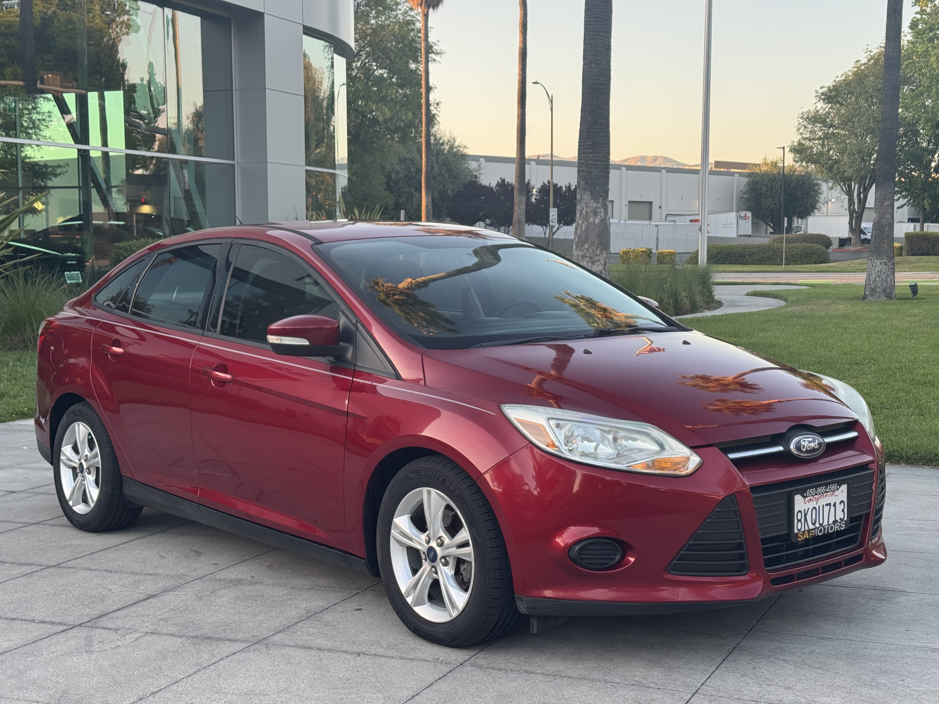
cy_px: 352
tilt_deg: -5.7
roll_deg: +0.5
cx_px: 470
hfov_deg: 39.7
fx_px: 1302
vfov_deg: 30.3
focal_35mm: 48
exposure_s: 1/166
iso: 50
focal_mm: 6.76
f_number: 1.78
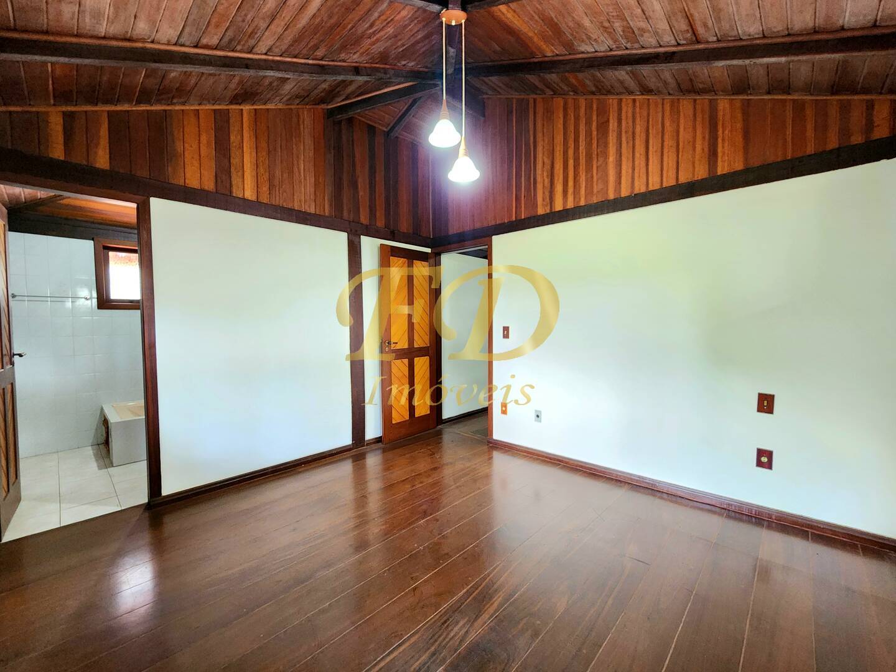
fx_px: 336
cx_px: 448
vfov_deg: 89.9
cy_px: 336
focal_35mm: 13
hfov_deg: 106.2
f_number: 2.2
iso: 500
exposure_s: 1/30
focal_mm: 2.2
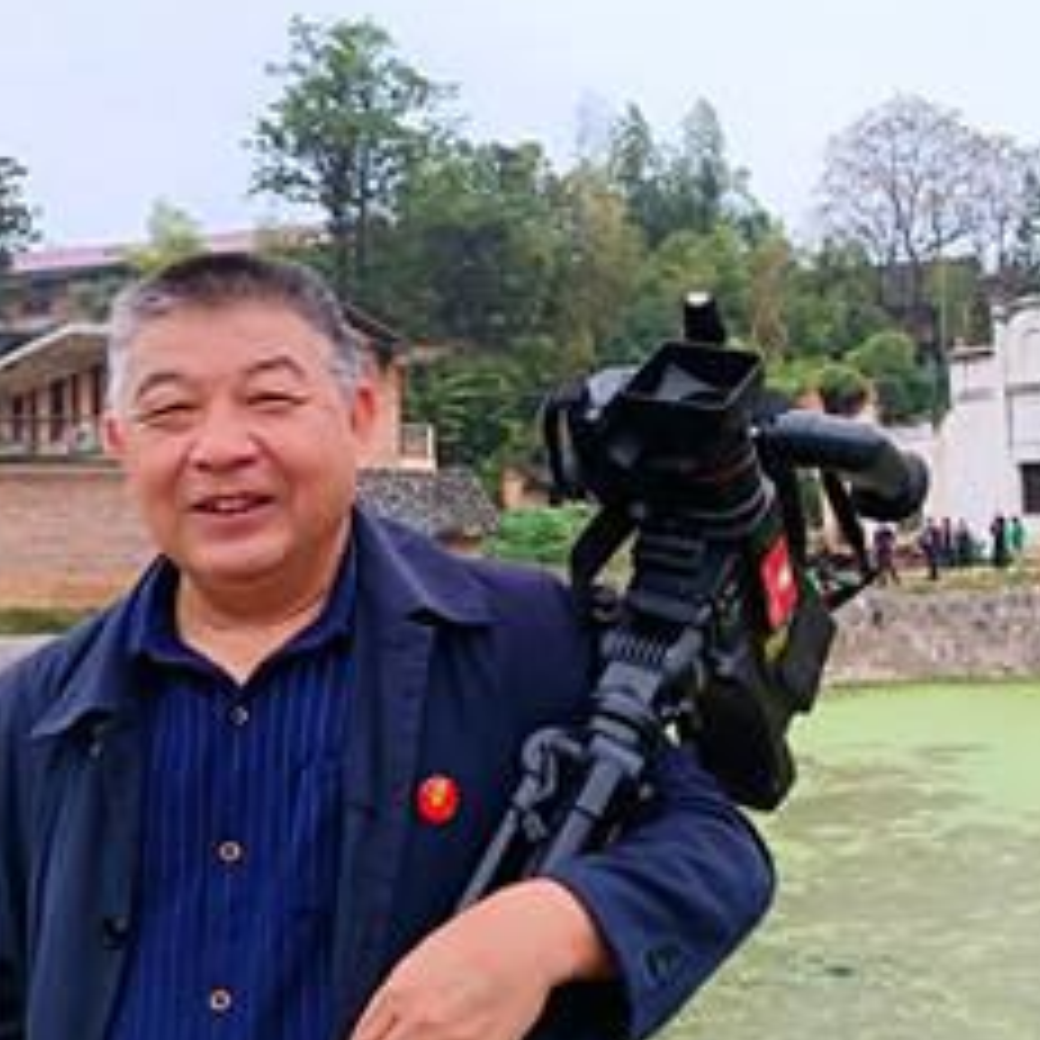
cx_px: 761
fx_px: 1564
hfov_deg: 36.1
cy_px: 461
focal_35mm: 46
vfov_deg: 36.7
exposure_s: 1/100
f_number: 1.75
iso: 140
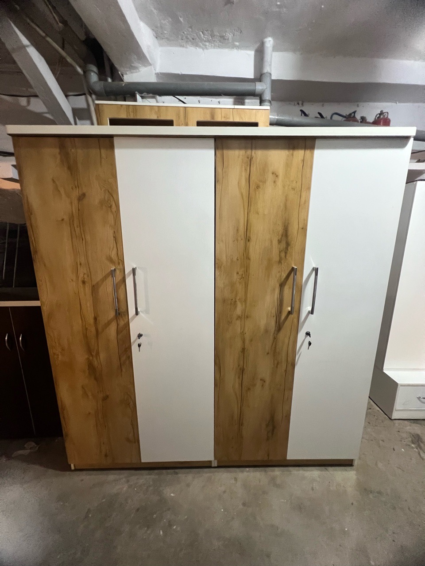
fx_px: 213
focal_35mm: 13
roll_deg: -0.3
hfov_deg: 89.9
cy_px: 283
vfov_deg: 106.2
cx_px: 212
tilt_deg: -11.6
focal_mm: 1.57
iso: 640
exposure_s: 1/50
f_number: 1.8
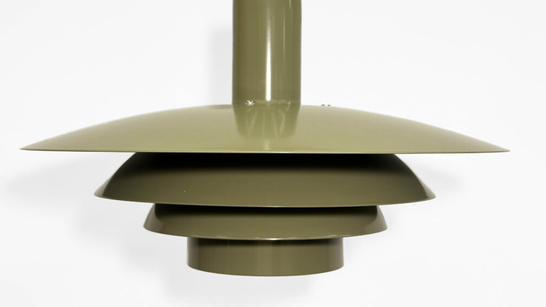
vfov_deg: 22.6
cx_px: 273
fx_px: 767
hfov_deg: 39.2
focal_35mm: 53
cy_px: 123
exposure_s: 1/100
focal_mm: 6.86
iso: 80
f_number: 1.78
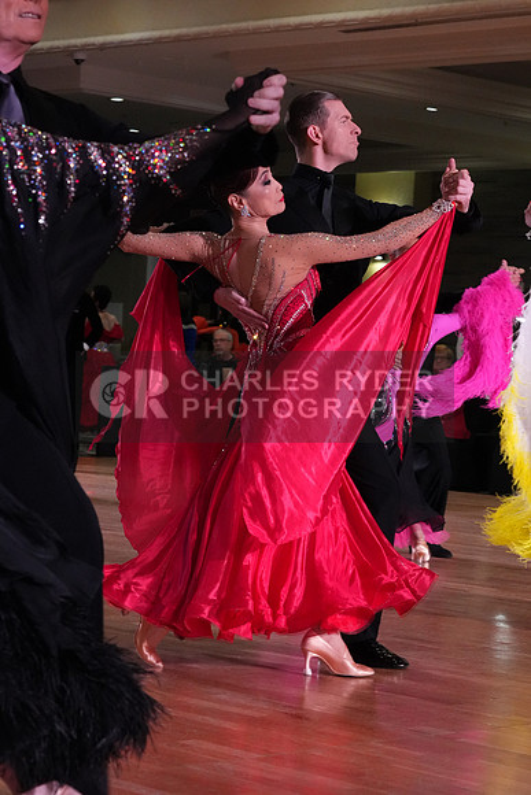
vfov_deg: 21.7
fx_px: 2078
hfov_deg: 14.6
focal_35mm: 94
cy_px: 398
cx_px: 266
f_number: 6.3
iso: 5000
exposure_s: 1/320
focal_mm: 63
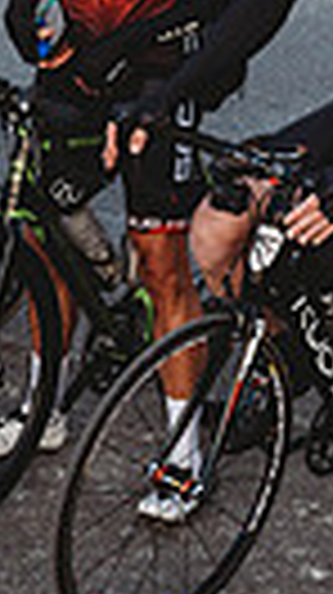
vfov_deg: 11.7
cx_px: -369
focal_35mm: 184
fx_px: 2896
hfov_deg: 6.4
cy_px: 302
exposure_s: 1/160
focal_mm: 40
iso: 140
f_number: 3.5
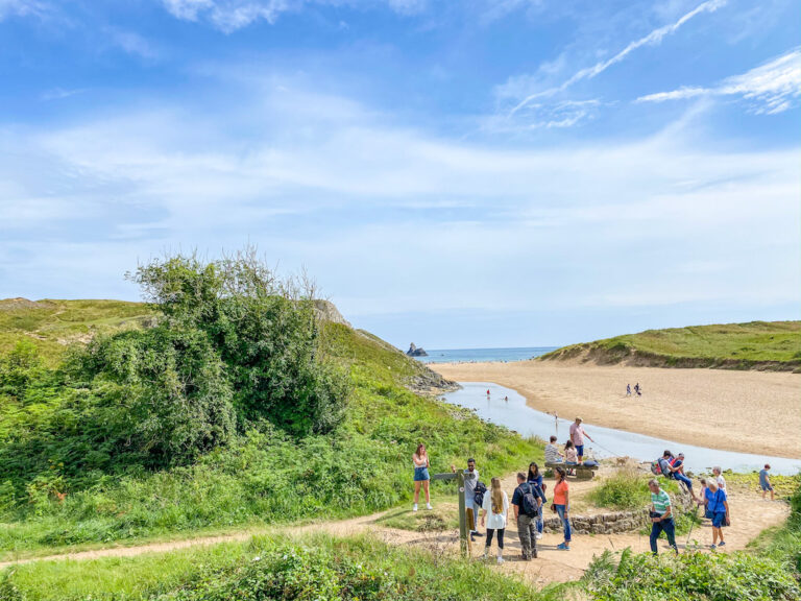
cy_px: 300
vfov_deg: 53.1
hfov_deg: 67.3
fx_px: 602
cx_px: 400
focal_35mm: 26
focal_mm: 4.25
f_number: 1.8
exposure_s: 1/5700
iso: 32
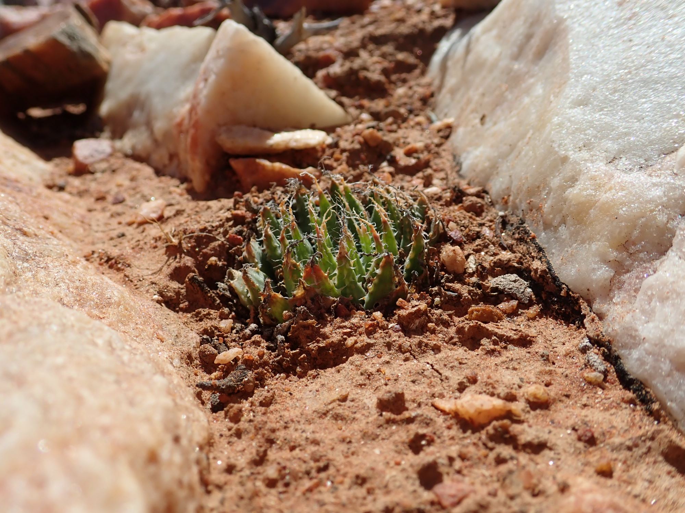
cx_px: 342
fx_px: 594
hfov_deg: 60.0
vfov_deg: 46.8
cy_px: 256
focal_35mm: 30
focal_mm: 5.5
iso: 100
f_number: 9
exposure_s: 1/200
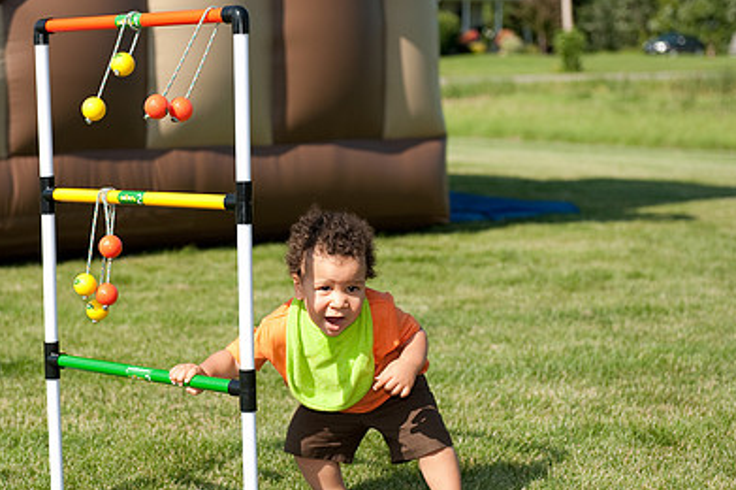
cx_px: 282
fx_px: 1879
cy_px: 253
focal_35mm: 92
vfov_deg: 14.8
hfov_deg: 22.1
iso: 250
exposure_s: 1/2500
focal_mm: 62
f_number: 4
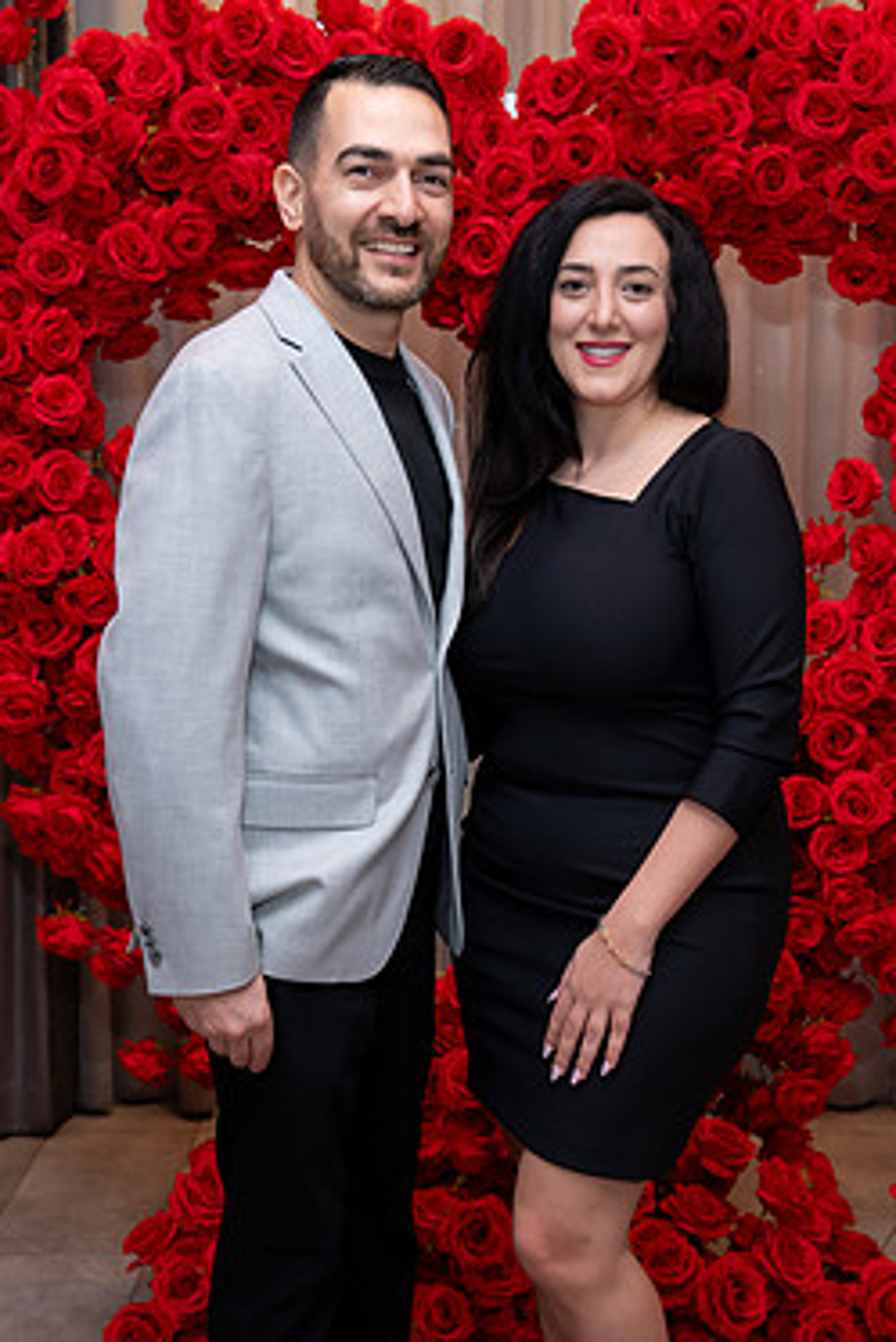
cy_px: 662
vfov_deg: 41.9
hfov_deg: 28.7
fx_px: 1753
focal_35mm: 47
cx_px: 468
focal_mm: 39
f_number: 4
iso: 3200
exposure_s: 1/200
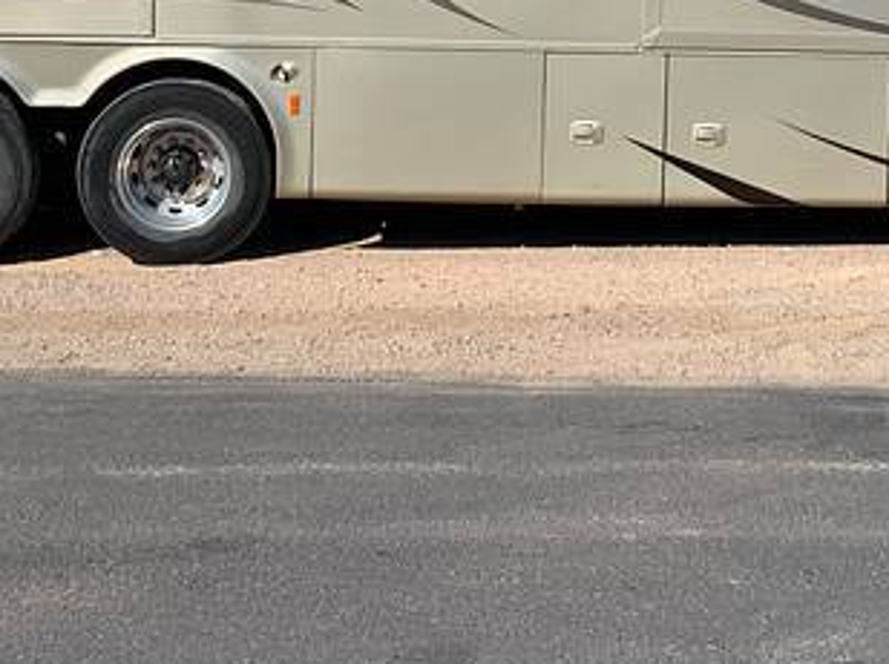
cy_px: -80
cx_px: 604
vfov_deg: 15.3
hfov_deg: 20.8
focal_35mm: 94
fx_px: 2411
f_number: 1.8
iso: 16
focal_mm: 3
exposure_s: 1/2141
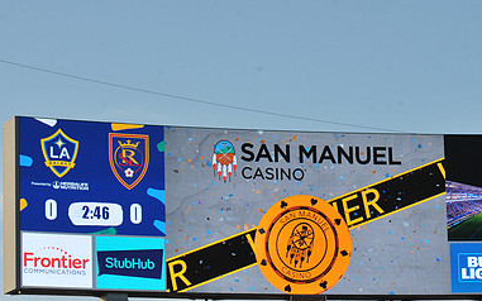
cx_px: 312
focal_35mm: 163
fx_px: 2141
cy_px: 215
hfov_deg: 12.8
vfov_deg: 8.0
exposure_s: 1/400
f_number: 10
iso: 400
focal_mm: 105
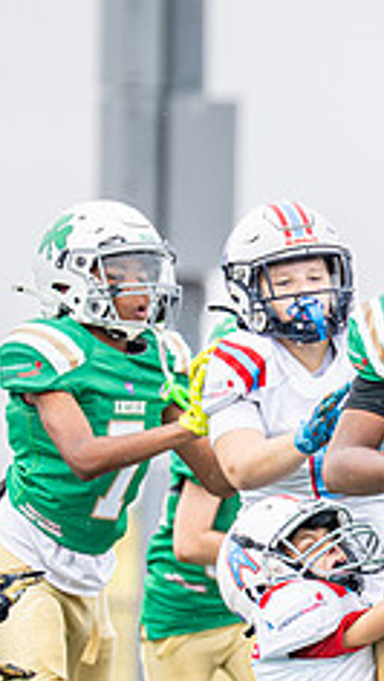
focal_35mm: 675
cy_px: 459
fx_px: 12201
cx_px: 607
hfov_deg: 1.8
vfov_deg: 3.2
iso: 400
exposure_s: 1/1000
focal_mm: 200
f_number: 2.8
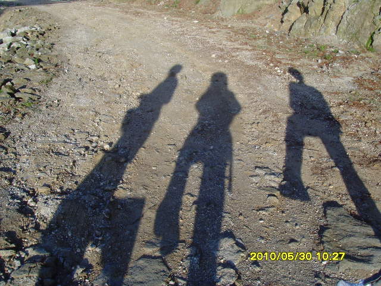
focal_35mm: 39
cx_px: 190
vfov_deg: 36.8
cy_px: 143
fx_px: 429
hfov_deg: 47.9
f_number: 6.3
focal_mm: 6.6
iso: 80
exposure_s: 1/180
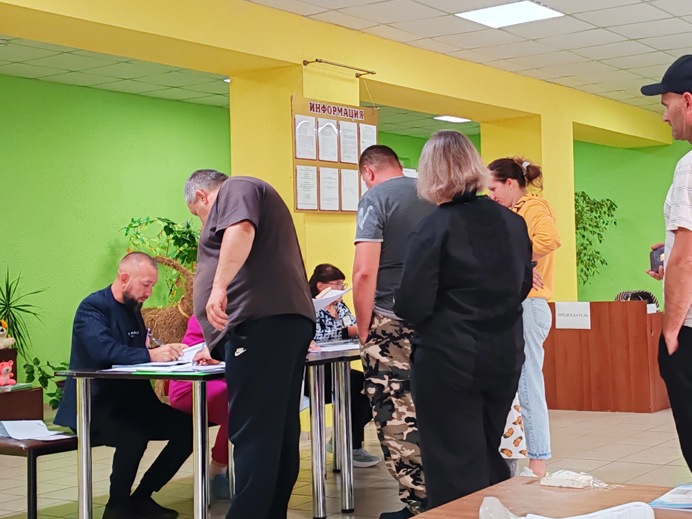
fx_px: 1160
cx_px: 396
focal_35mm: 58
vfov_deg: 25.2
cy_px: 234
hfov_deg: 33.2
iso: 1000
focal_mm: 6.12
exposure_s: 1/100
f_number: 1.9
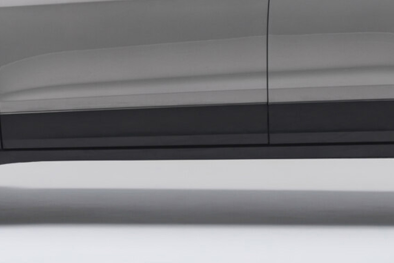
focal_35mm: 335
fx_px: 3666
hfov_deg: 6.2
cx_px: 217
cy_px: -23
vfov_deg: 4.1
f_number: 8
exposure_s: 1/125
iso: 320
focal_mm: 120
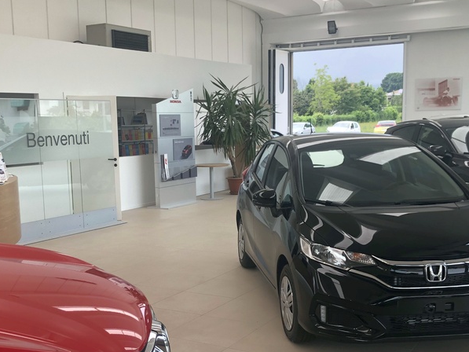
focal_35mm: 48
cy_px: 233
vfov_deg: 30.1
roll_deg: +2.3
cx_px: 205
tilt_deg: -10.2
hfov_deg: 39.6
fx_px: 650
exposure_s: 1/156
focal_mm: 4
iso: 20
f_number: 1.8
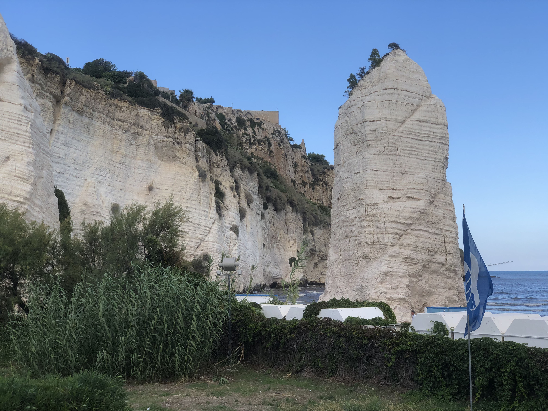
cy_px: 206
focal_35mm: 52
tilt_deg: +4.3
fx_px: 823
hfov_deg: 36.8
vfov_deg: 28.0
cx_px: 274
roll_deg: +1.5
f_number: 2.4
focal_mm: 6
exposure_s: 1/685
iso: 16
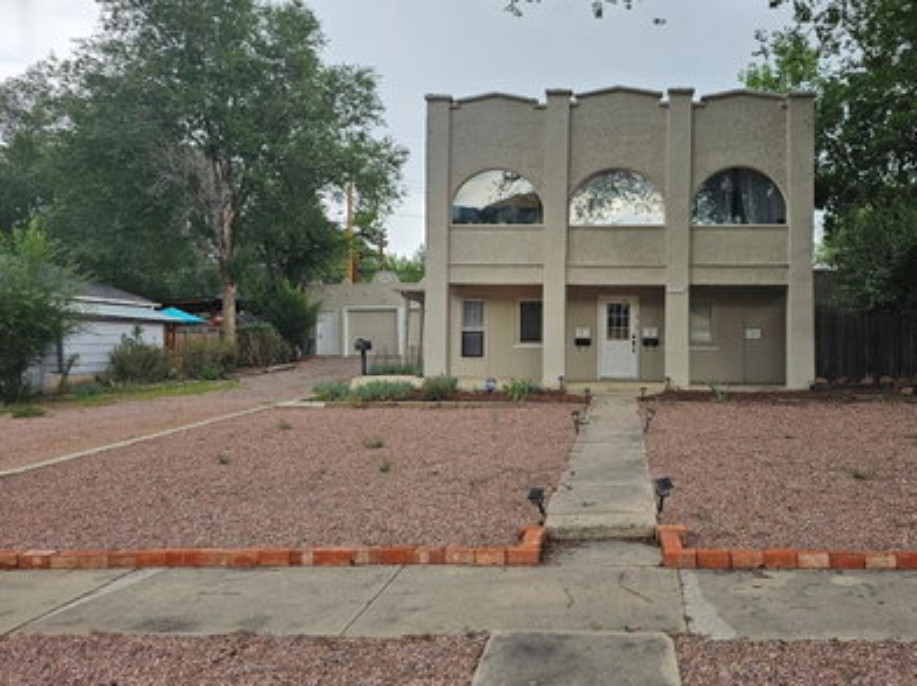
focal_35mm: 30
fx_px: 794
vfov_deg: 46.7
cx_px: 583
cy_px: 317
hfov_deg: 59.1
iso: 20
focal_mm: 6.3
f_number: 1.7
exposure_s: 1/180
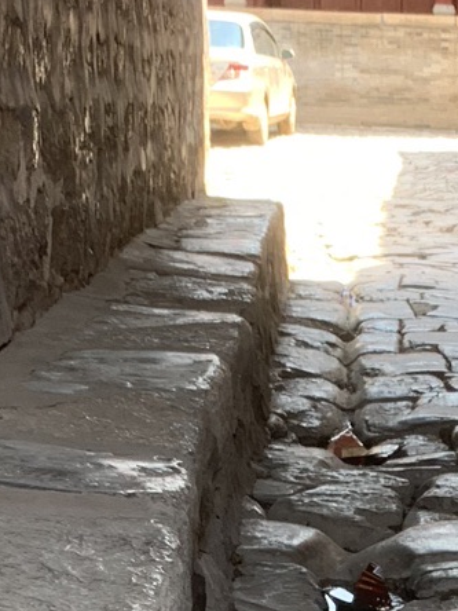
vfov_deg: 16.0
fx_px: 2064
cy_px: 791
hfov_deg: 12.1
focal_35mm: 117
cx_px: 663
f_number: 1.8
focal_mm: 4.25
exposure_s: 1/122
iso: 32
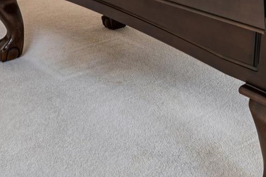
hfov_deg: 29.0
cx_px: 215
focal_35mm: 68
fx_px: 501
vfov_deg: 16.6
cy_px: -144
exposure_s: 1
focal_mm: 16.7
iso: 100
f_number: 13
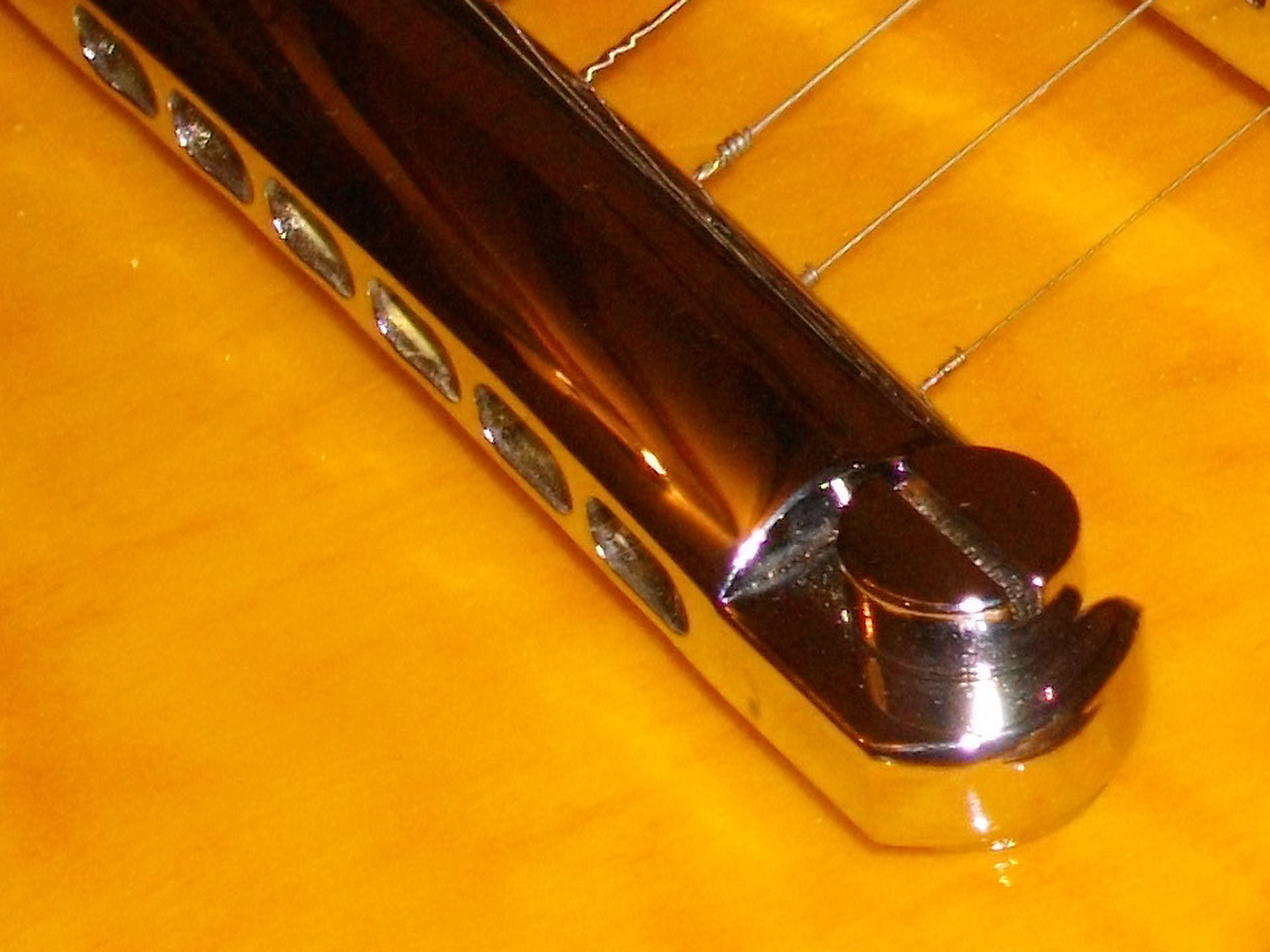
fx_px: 5650
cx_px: 1723
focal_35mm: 154
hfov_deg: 12.4
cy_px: 153
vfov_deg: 9.6
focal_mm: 7.1
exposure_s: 1/50
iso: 200
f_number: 3.2
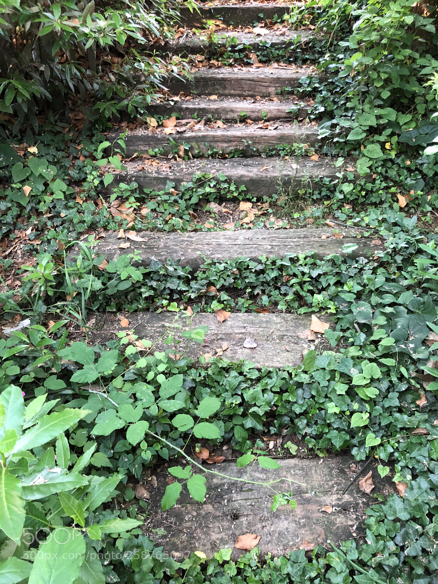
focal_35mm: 28
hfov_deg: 49.7
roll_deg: -0.6
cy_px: 292
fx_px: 472
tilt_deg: -32.8
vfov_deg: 63.4
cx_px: 219
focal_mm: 3.99
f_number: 1.8
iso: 100
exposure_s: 1/12
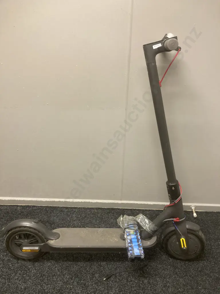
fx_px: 237
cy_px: 147
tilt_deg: -28.9
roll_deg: -2.2
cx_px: 110
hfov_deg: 49.7
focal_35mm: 28
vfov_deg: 63.4
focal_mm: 3.99
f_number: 1.8
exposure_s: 1/50
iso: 200
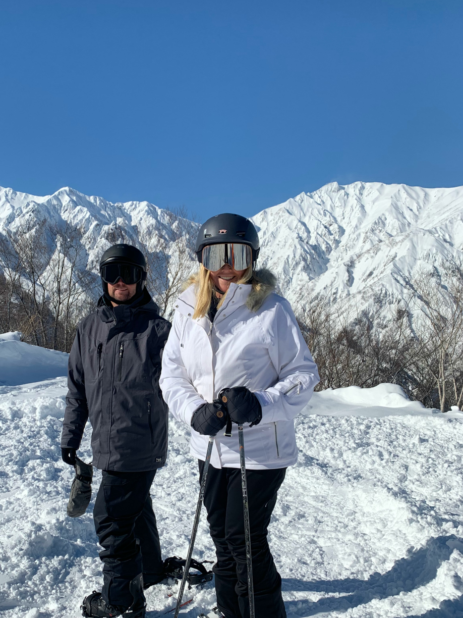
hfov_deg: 41.4
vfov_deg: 53.5
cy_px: 379
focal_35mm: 34
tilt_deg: -5.1
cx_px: 168
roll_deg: +2.2
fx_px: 606
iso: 25
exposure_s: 1/4098
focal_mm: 4.25
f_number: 1.8
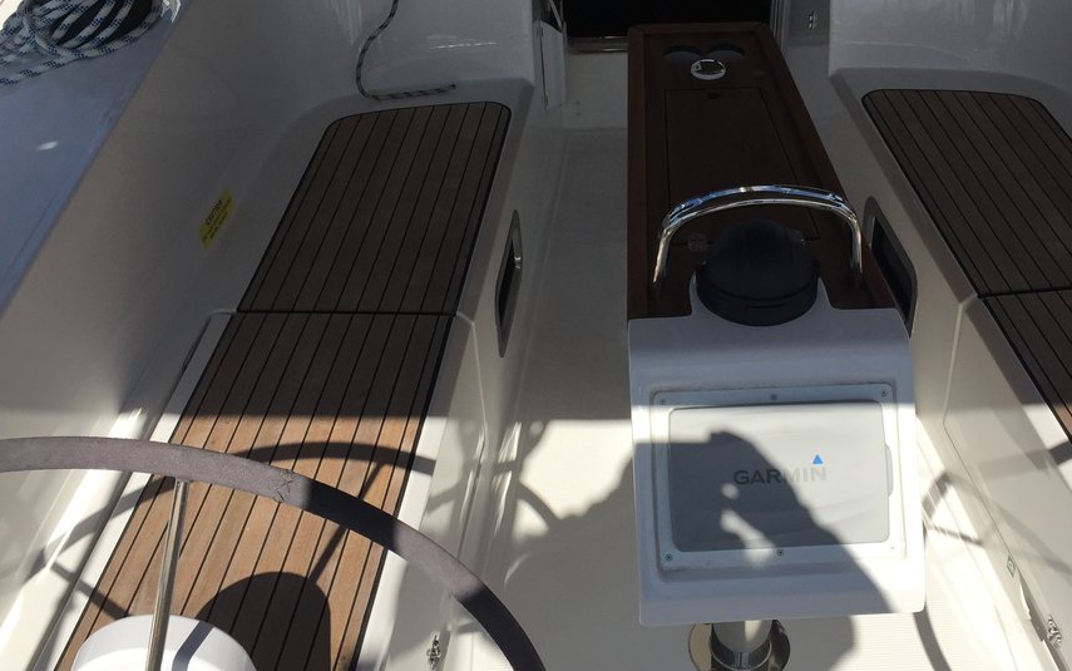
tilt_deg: -33.1
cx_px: 651
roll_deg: -0.2
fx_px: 1344
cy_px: 240
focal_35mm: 46
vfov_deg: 27.9
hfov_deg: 43.2
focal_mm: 4.15
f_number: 2.2
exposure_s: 1/2825
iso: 32
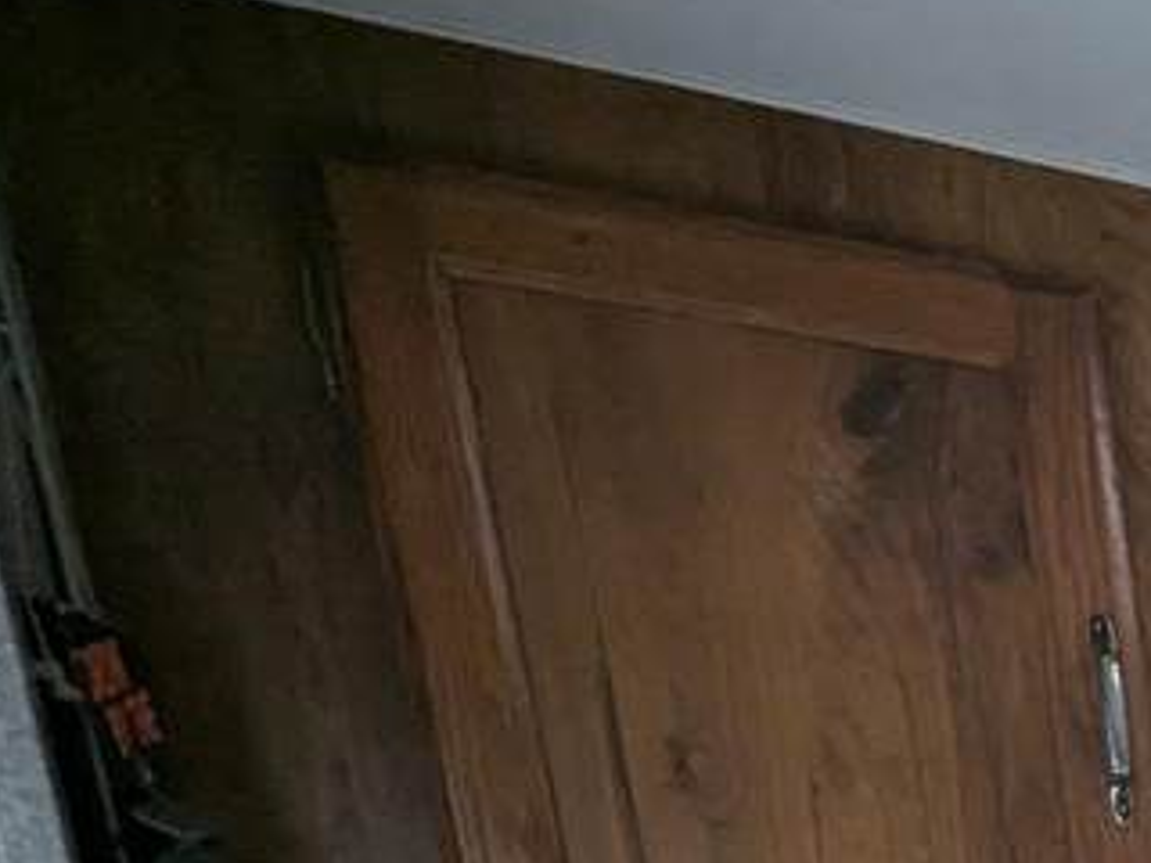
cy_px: 1622
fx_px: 1729
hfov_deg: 21.7
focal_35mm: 52
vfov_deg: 19.5
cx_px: 2108
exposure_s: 1/31.4
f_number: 2.2
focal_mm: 1.95
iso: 61
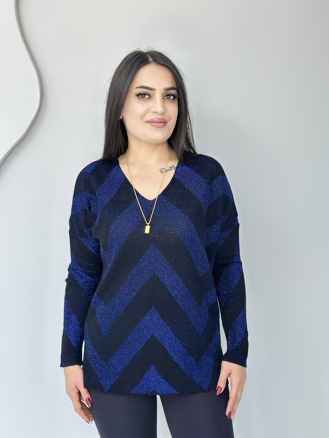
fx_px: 608
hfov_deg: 30.3
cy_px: 219
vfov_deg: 39.7
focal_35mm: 48
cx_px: 164
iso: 100
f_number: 1.78
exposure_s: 1/100
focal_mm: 6.86
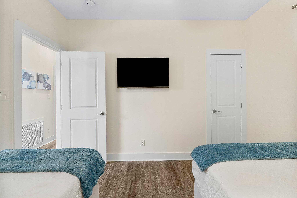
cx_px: 148
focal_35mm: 15
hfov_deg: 100.4
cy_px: 99
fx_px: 124
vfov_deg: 77.3
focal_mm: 10
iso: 400
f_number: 9
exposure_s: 1/8
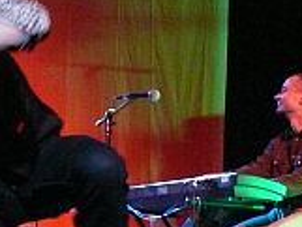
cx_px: -60
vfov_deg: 8.7
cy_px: 98
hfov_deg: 11.3
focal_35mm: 171
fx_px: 1493
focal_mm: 10.2
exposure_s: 1/15
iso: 800
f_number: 3.2
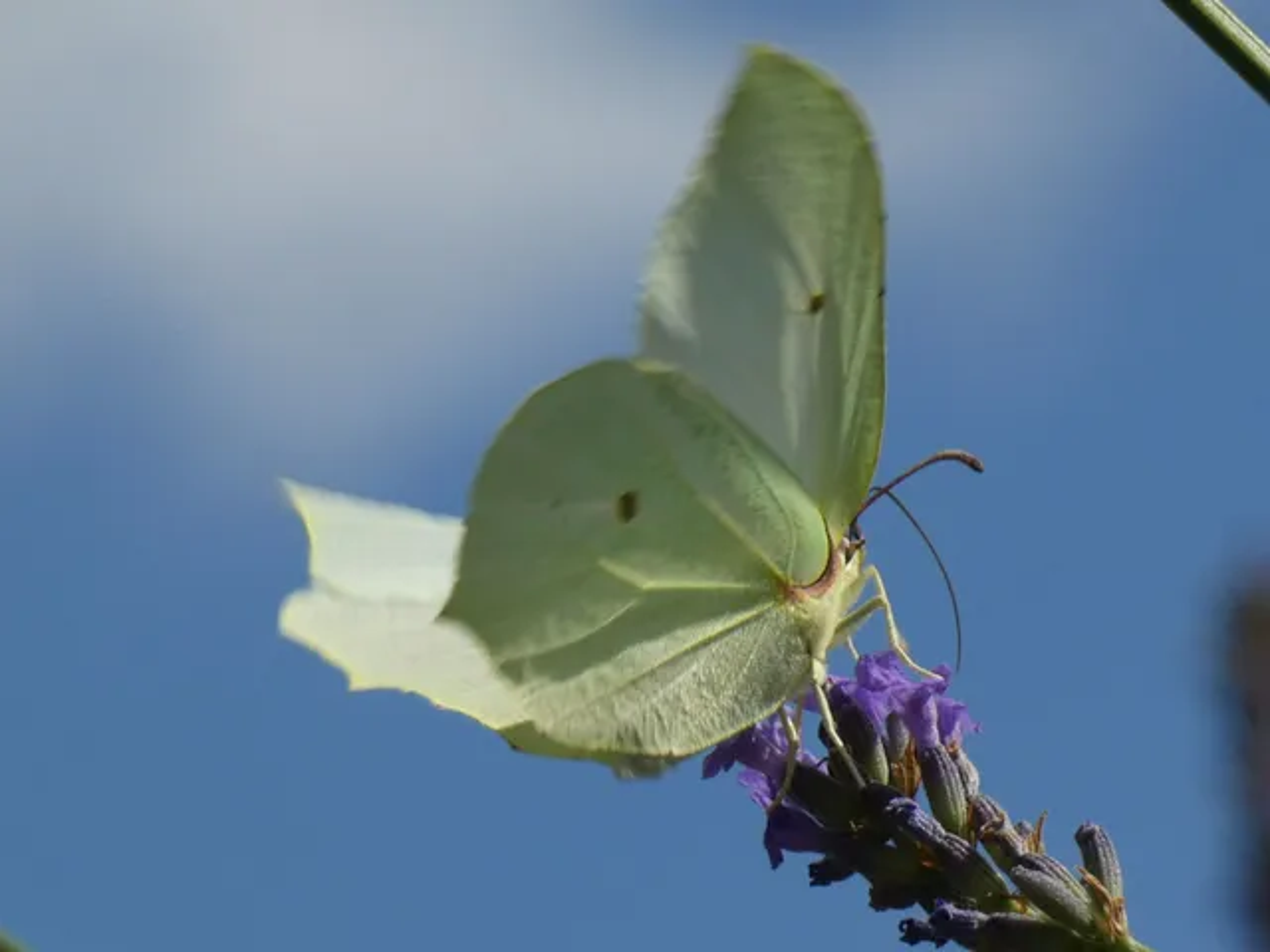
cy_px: 476
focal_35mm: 309
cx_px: 635
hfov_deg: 6.4
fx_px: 11337
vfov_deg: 4.8
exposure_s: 1/640
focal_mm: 55.4
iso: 80
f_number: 5.6
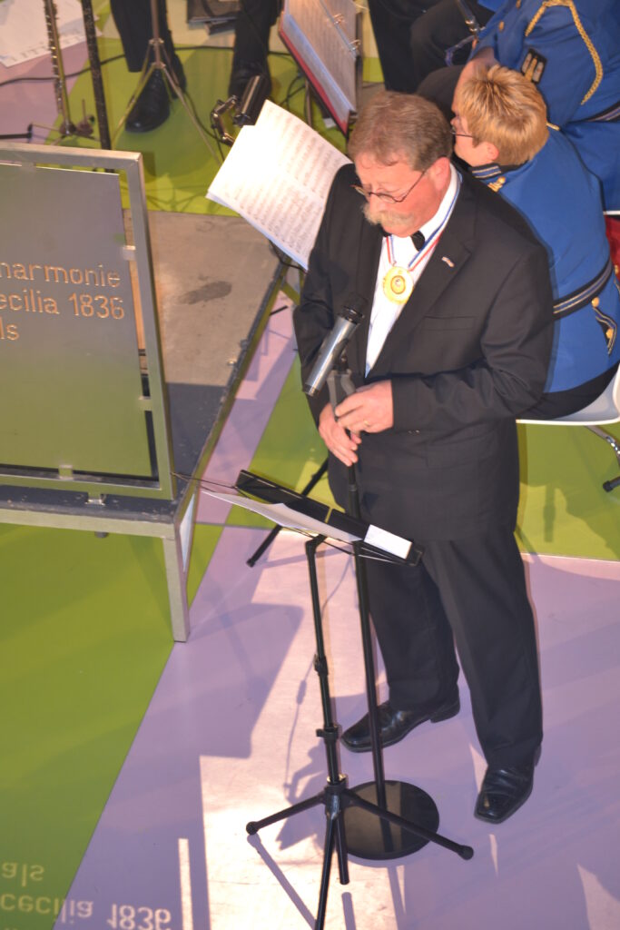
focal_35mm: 174
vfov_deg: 11.8
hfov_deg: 7.9
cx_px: 310
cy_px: 465
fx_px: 4493
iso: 400
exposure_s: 1/20
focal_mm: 116
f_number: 4.8
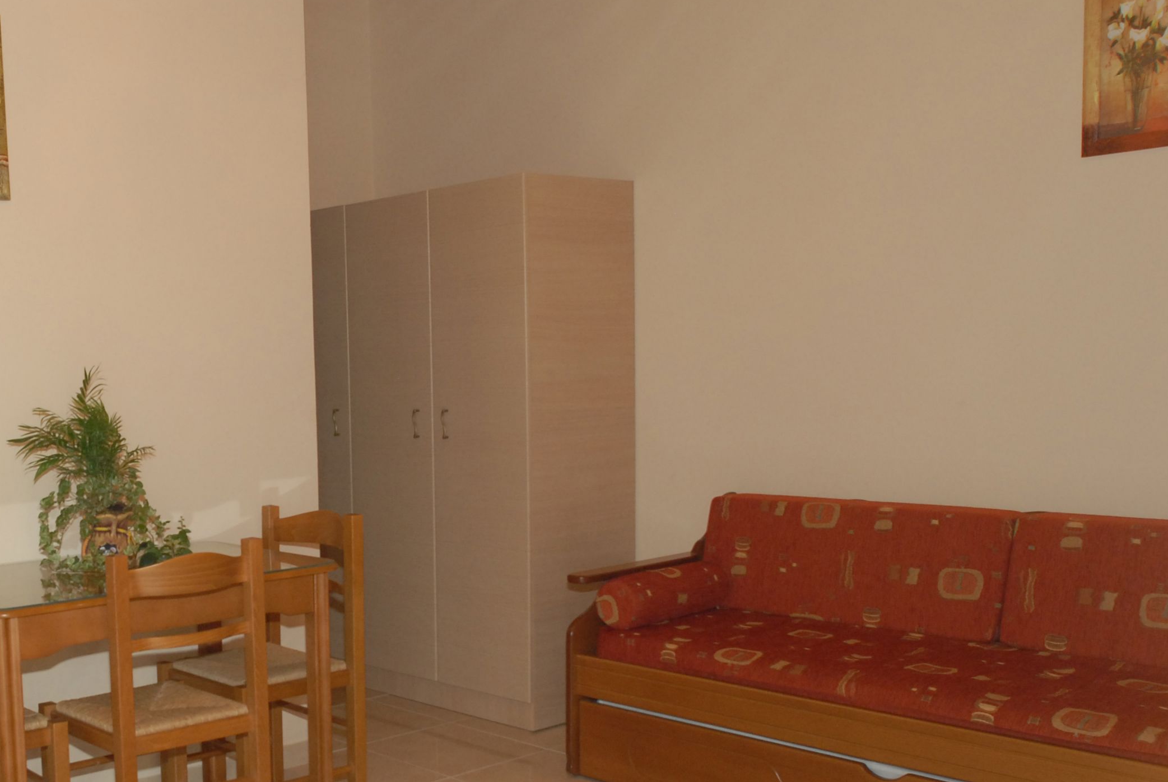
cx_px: 175
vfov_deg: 34.0
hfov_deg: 46.0
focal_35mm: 39
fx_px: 1267
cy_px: 513
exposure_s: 1/60
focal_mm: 14
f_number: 5
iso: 400
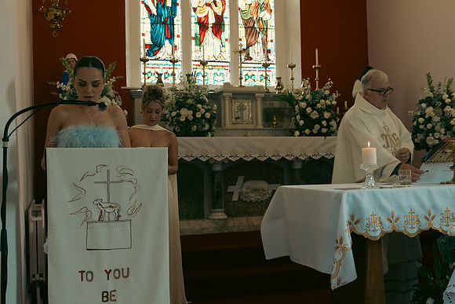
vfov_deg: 31.2
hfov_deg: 45.4
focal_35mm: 43
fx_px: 544
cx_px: 228
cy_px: 152
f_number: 3.5
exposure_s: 1/200
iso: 1000
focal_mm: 29
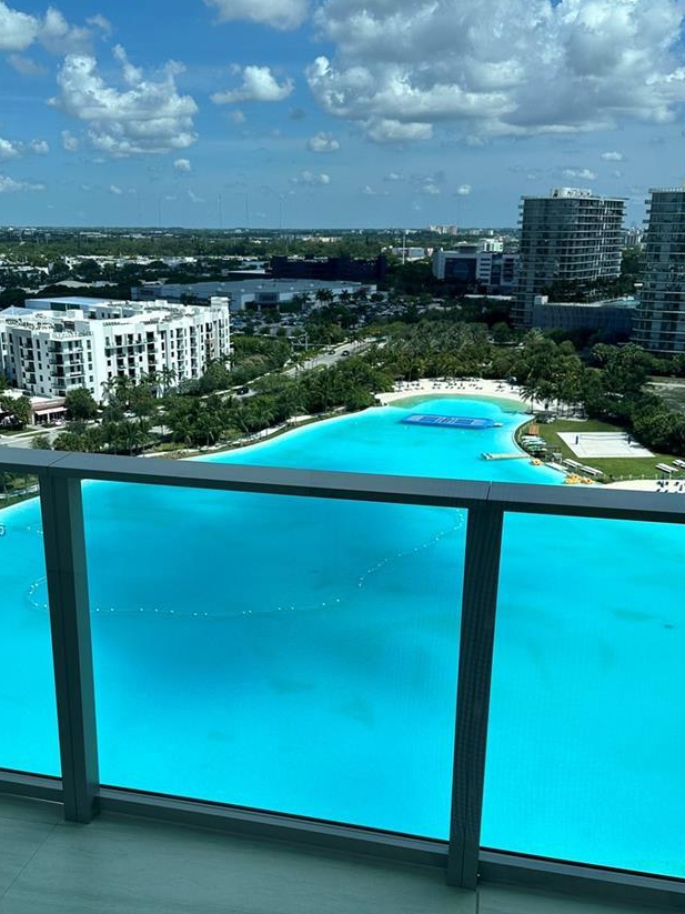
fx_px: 924
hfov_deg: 40.6
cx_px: 299
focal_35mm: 35
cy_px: 531
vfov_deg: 52.4
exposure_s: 1/3058
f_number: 1.78
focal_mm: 6.86
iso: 80
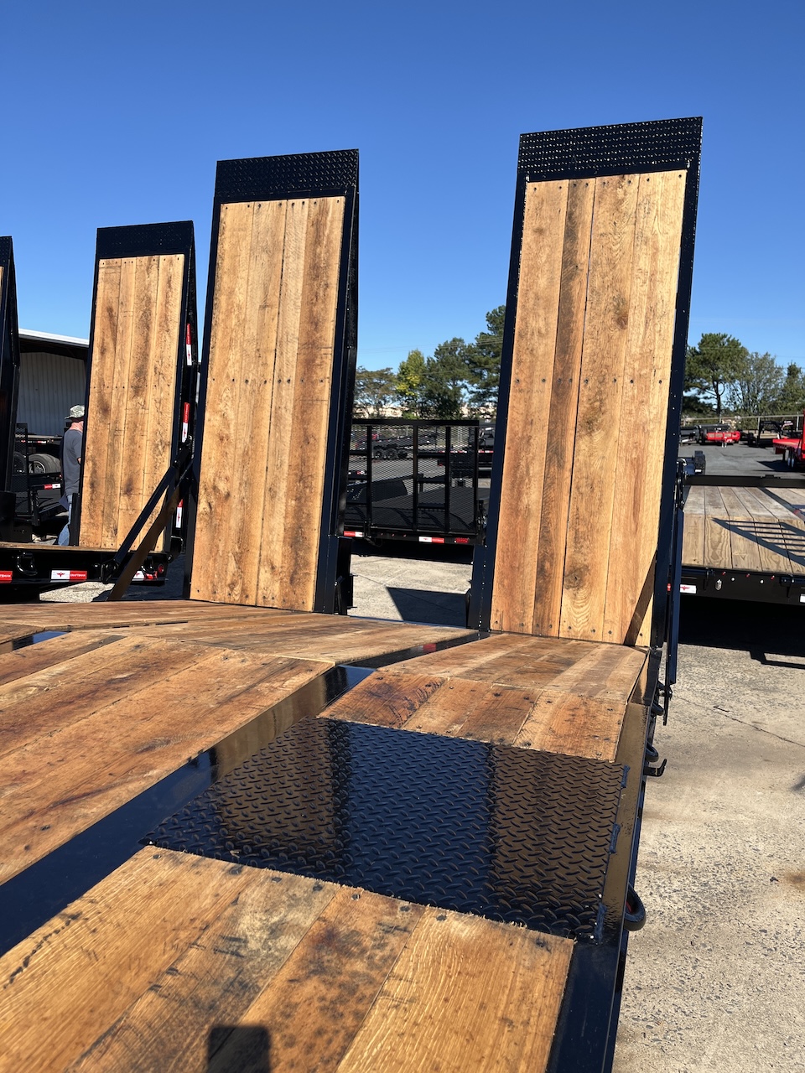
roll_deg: -0.9
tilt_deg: -8.1
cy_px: 536
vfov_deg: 67.3
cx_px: 402
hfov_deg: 53.1
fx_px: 806
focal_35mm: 26
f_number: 1.6
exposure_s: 1/2899
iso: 50
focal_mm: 5.1
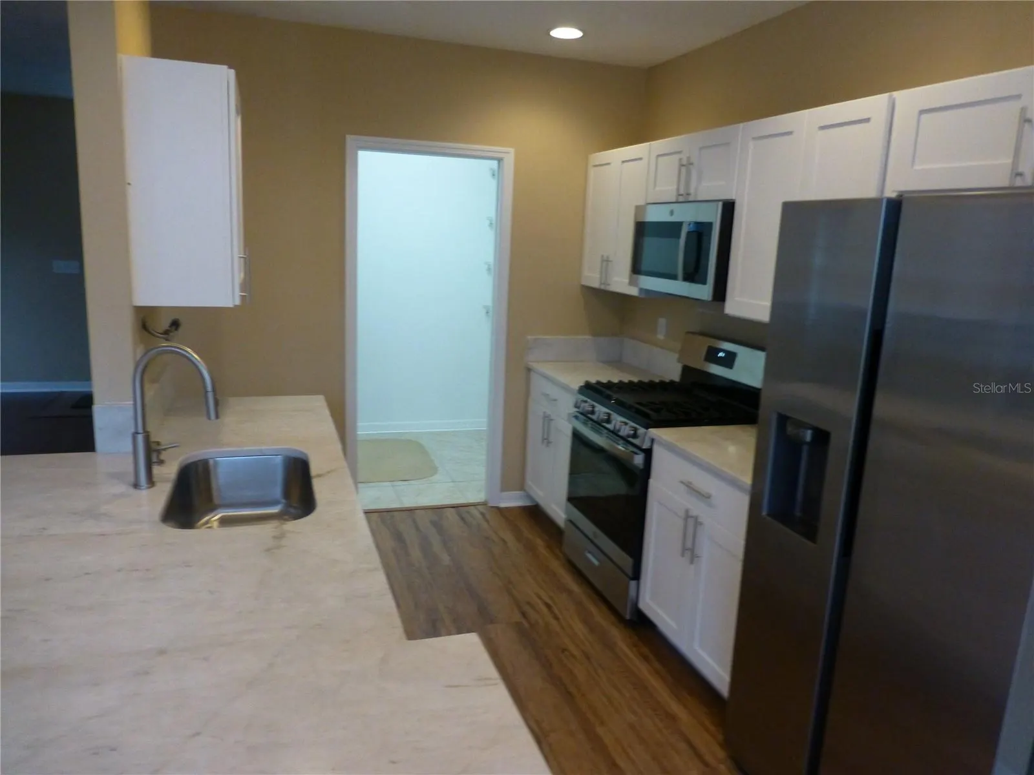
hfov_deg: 71.6
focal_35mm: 24
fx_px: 717
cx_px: 517
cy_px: 388
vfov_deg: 56.8
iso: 400
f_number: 3.3
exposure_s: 1/50
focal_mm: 4.3
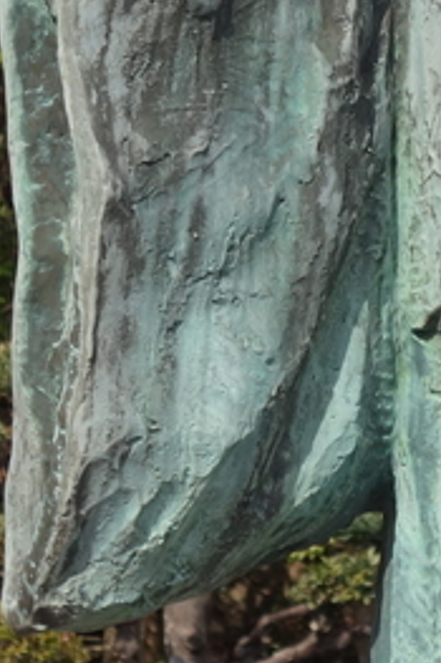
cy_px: 55
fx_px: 5703
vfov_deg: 6.6
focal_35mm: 310
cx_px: 622
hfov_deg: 4.4
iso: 125
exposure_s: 1/800
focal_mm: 25.32
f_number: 4.5
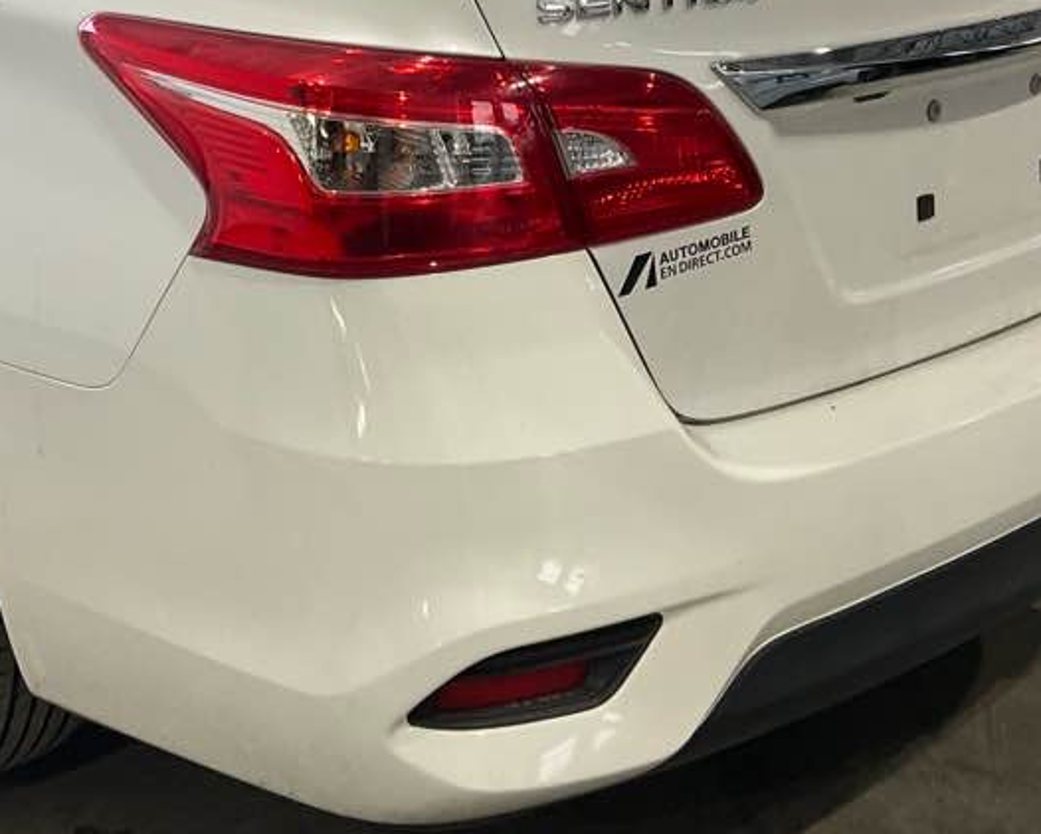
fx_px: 1880
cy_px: 155
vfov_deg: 24.6
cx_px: 312
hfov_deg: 30.6
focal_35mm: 61
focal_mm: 3
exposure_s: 1/120
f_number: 1.8
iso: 64
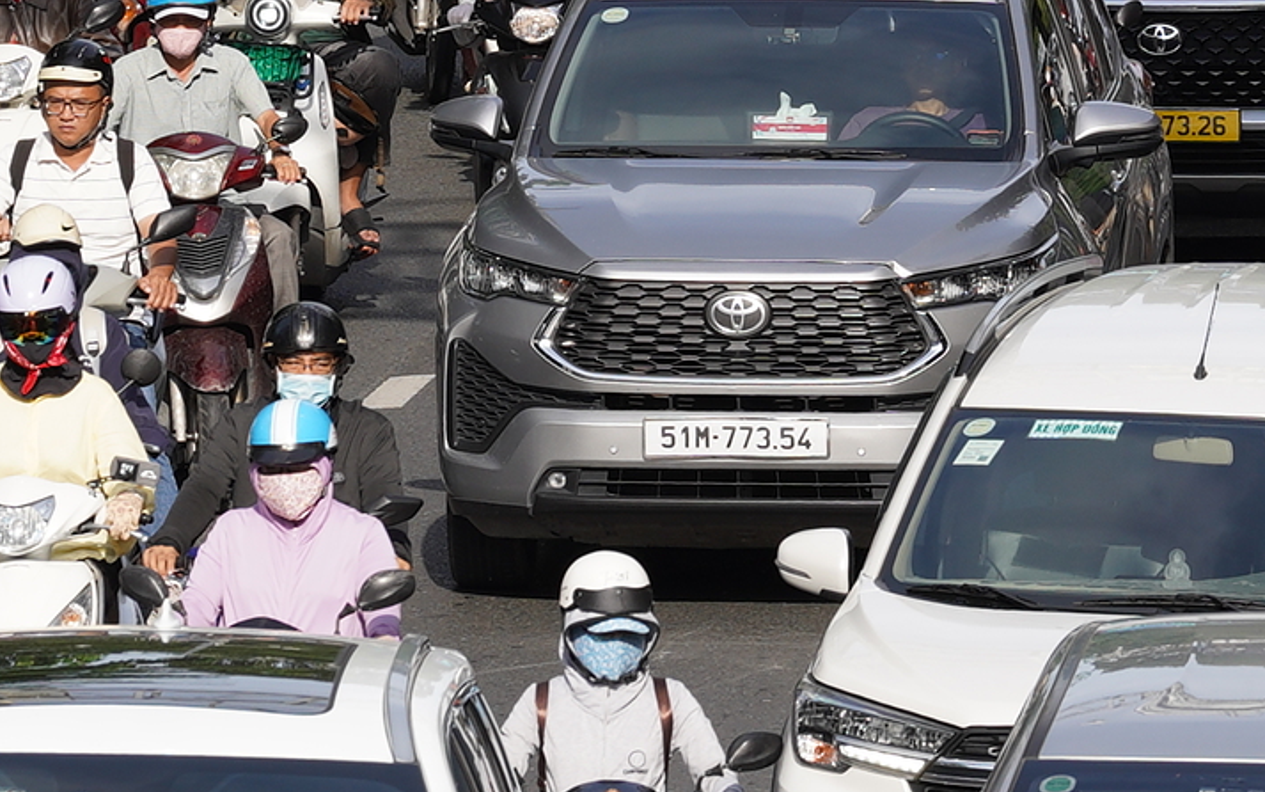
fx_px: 24242
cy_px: -117
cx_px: 1105
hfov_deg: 3.0
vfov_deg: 1.9
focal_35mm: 703
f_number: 7.1
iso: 125
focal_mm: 167
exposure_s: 1/320
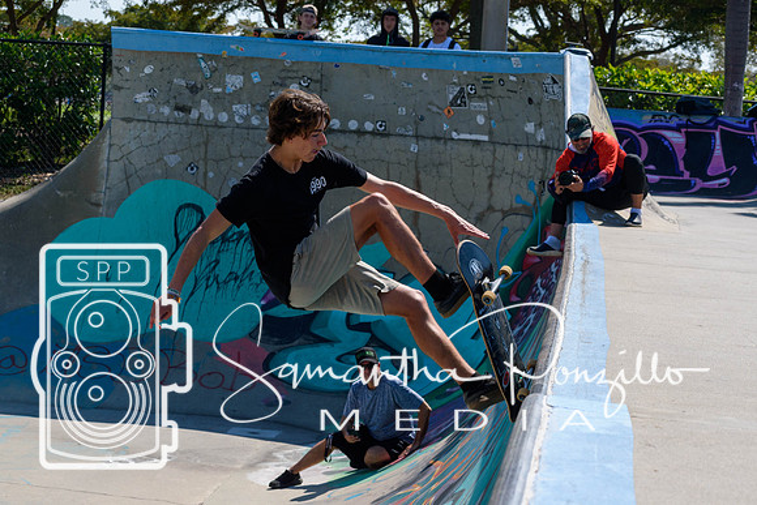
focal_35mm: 105
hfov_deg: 19.5
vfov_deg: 13.0
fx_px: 2208
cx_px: 378
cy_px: 252
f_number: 8
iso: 200
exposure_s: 1/1000
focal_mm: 70
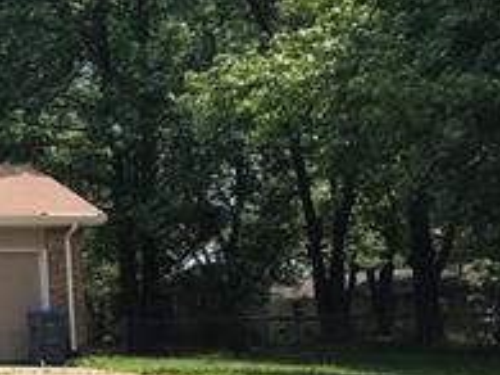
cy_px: 223
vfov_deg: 16.0
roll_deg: -0.1
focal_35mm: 92
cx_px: -274
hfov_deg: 18.6
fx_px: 1328
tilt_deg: +5.7
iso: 20
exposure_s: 1/1842
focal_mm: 3.99
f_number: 1.8
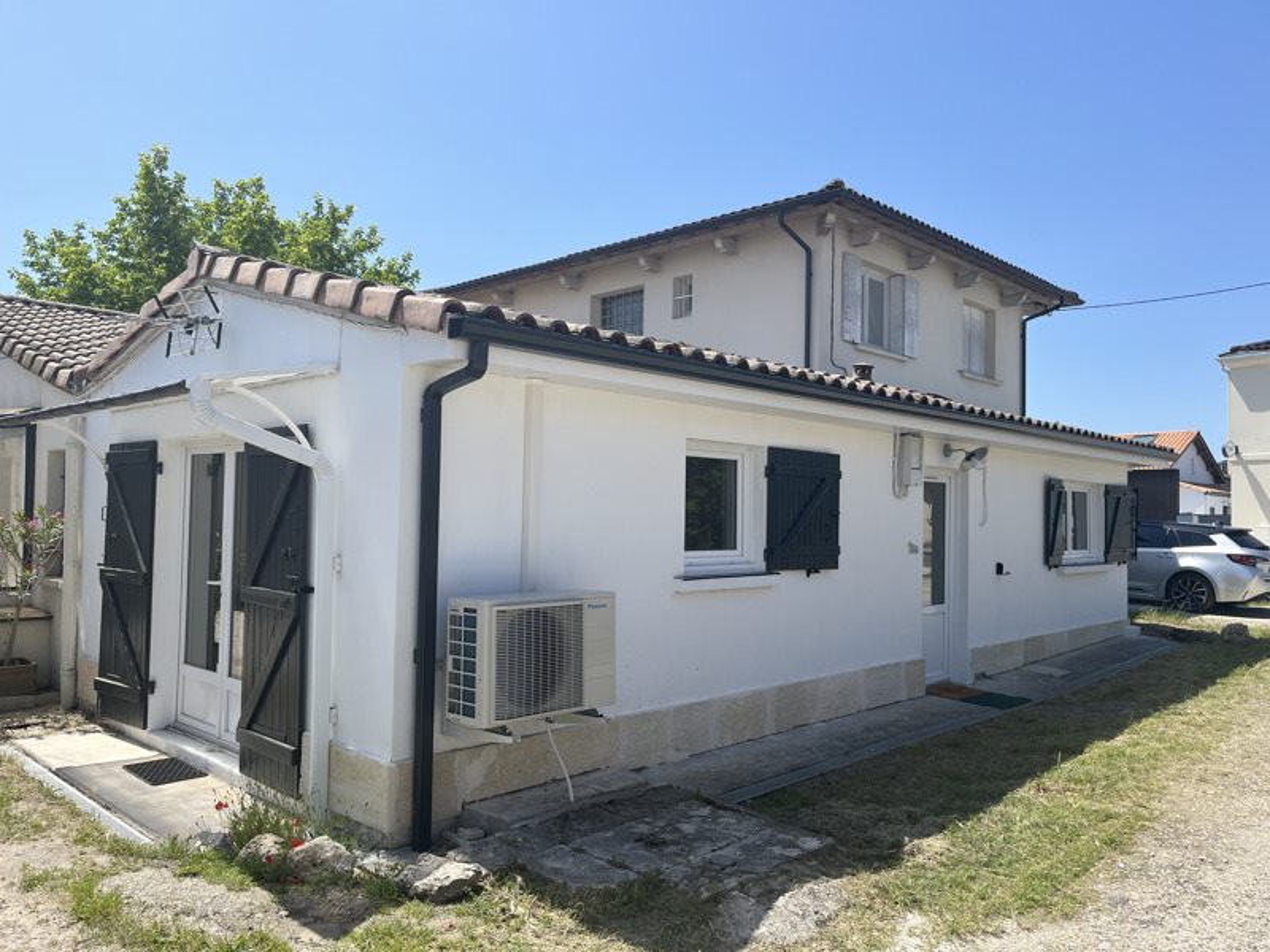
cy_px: 476
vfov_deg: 53.1
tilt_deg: +2.9
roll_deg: -0.6
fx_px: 954
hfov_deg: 67.3
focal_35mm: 26
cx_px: 635
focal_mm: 5.1
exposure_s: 1/3876
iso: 50
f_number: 1.6
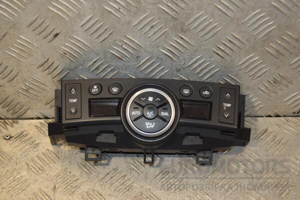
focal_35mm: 72
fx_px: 600
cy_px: 100
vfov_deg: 18.9
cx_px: 150
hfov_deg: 28.1
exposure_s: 1/125
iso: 800
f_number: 4.8
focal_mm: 48
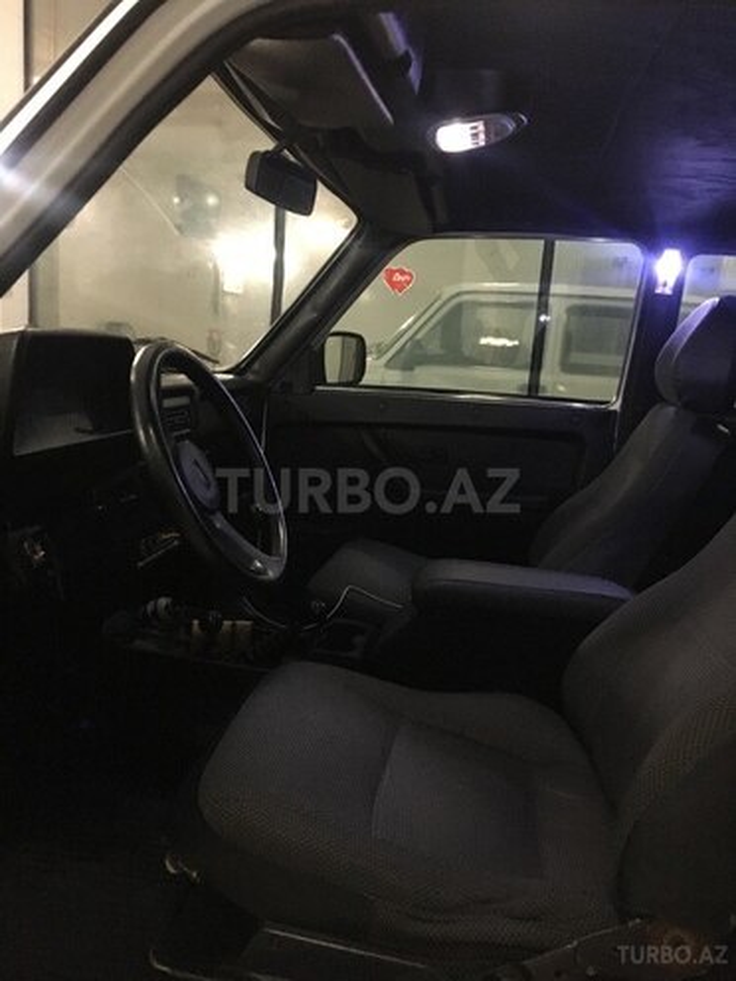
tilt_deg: -12.0
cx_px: 368
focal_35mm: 29
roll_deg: -3.9
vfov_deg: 61.7
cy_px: 490
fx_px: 822
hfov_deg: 48.2
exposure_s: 1/17
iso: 250
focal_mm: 4.15
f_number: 2.2
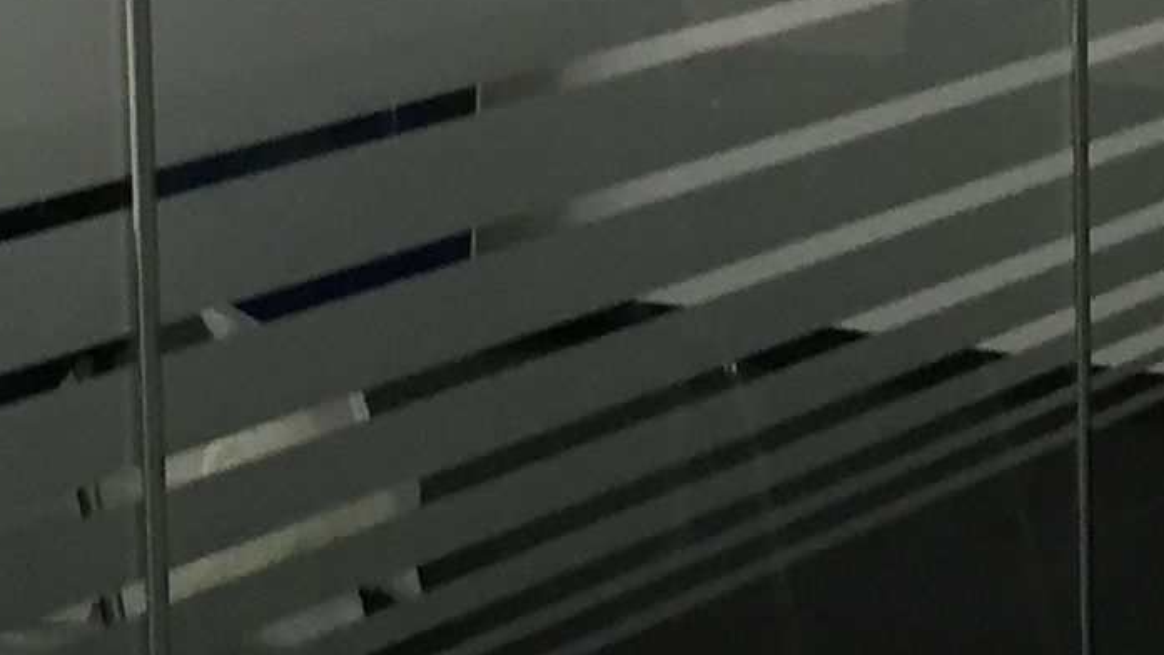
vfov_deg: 8.1
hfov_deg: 14.5
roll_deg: +0.4
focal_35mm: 148
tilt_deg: -4.9
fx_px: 4568
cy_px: -185
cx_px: 481
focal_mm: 4.15
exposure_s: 1/30
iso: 80
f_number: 2.2
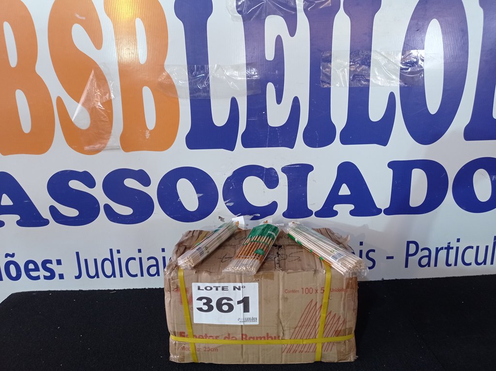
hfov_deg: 63.5
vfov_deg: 49.7
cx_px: 248
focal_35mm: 28
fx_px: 401
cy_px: 186
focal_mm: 4.7
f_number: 1.79
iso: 193
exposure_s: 1/60
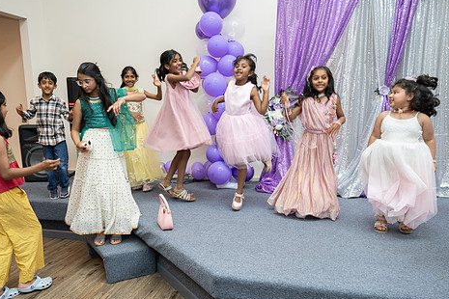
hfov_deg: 61.7
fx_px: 374
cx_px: 196
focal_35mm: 30
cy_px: 173
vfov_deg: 43.5
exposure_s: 1/160
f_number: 3.5
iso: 1000
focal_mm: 24
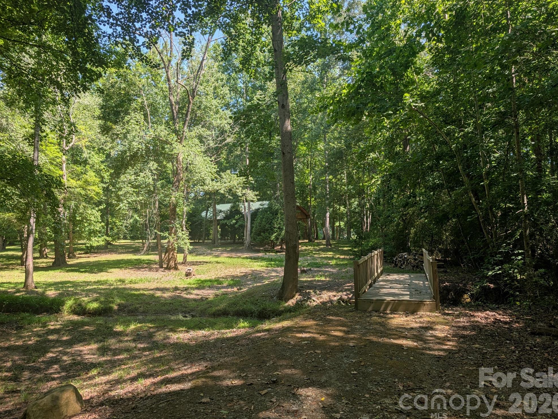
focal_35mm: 25
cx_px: 279
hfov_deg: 69.4
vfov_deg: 54.9
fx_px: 403
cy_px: 205
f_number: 1.68
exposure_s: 1/228
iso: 20
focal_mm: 6.9
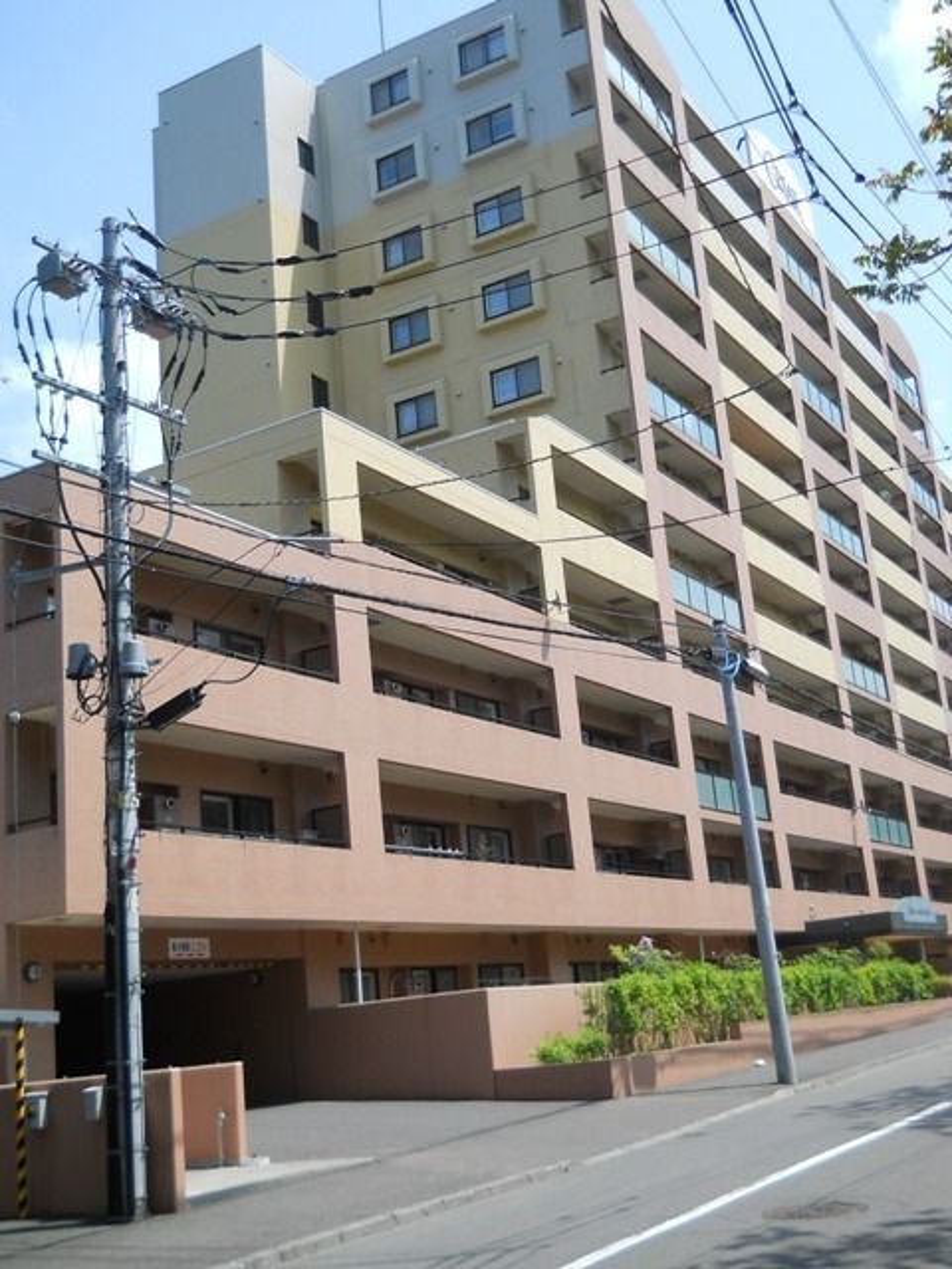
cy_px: 634
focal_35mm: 41
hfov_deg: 35.1
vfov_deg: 45.8
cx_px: 476
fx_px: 1503
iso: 80
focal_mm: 6.72
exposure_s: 1/250
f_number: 5.5
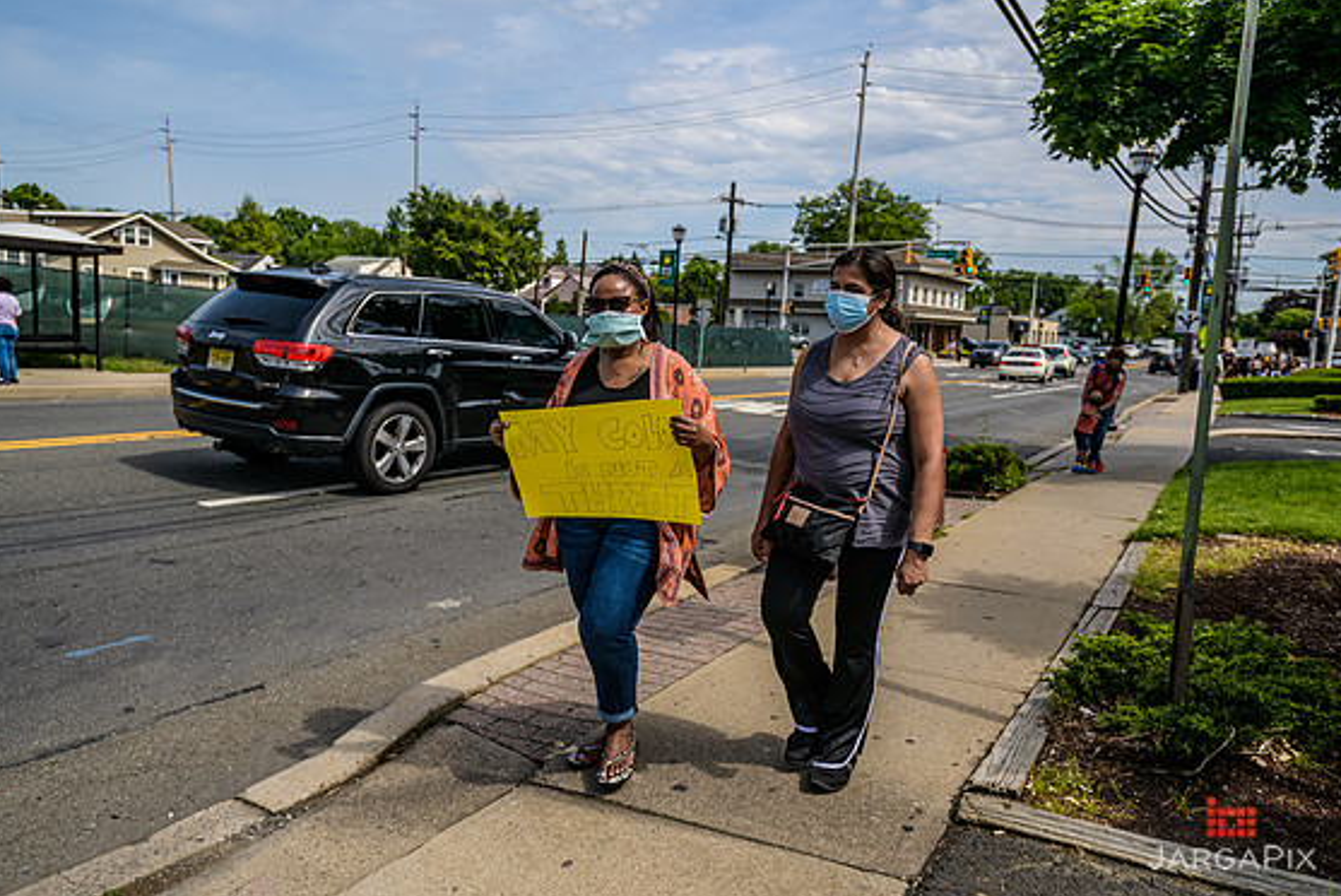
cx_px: 679
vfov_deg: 51.3
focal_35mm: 25
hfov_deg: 71.5
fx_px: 932
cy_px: 456
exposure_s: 1/3200
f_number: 4
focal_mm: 24
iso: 200
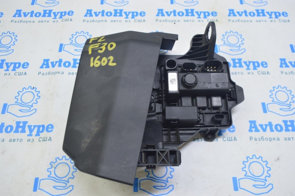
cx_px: 148
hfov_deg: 59.5
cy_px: 98
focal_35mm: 32
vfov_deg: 41.6
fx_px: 258
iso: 400
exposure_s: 1/20
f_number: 5.6
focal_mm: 21
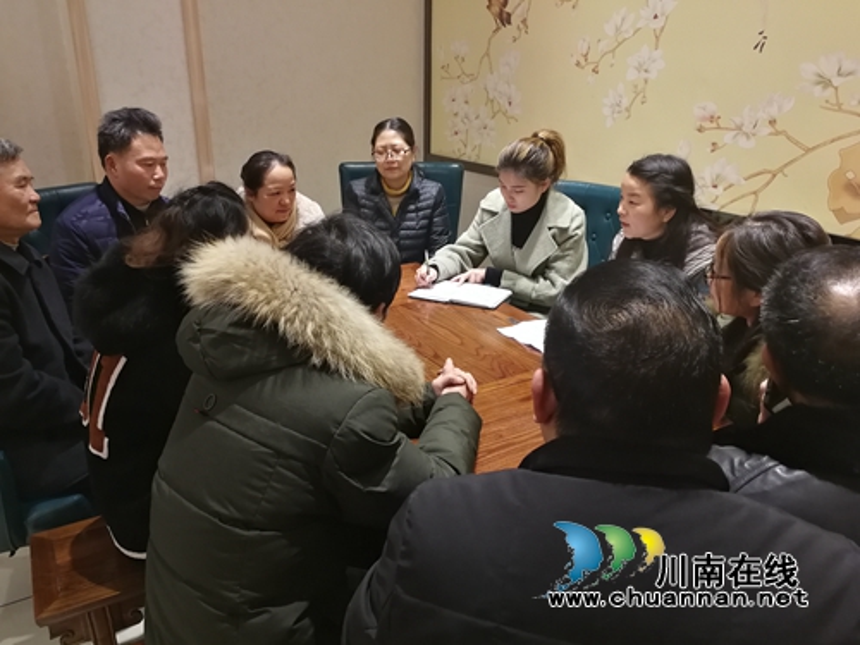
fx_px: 671
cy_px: 322
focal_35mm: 27
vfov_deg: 51.4
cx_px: 430
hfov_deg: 65.3
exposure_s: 1/25
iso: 320
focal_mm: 3.95
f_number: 2.2
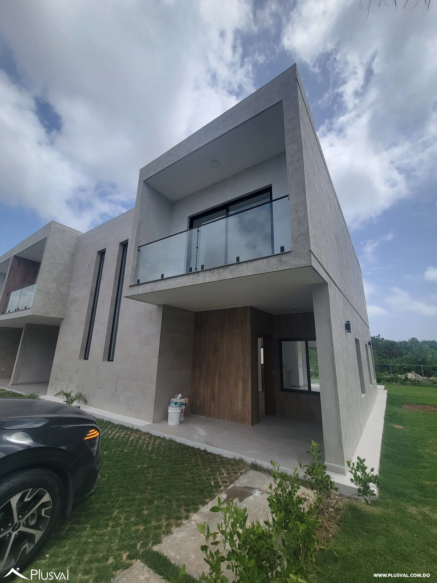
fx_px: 219
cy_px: 292
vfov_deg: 106.2
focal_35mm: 13
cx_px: 218
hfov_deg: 89.9
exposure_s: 1/2198
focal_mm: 2.2
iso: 50
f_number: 2.2
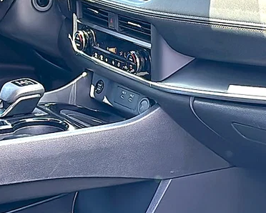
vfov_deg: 19.4
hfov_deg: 24.1
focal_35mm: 79
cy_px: 66
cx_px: 152
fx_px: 622
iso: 125
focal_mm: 6.86
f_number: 1.78
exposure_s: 1/390
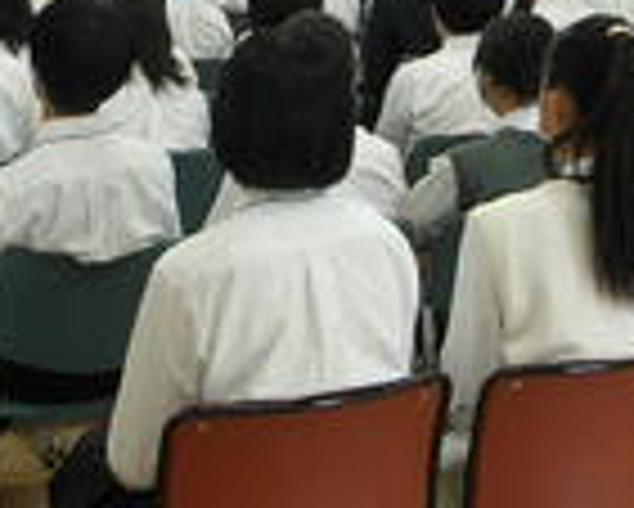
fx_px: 1821
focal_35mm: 97
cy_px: 103
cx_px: 306
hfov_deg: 19.7
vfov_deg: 15.8
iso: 50
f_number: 2.8
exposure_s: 1/19.7
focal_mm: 5.8
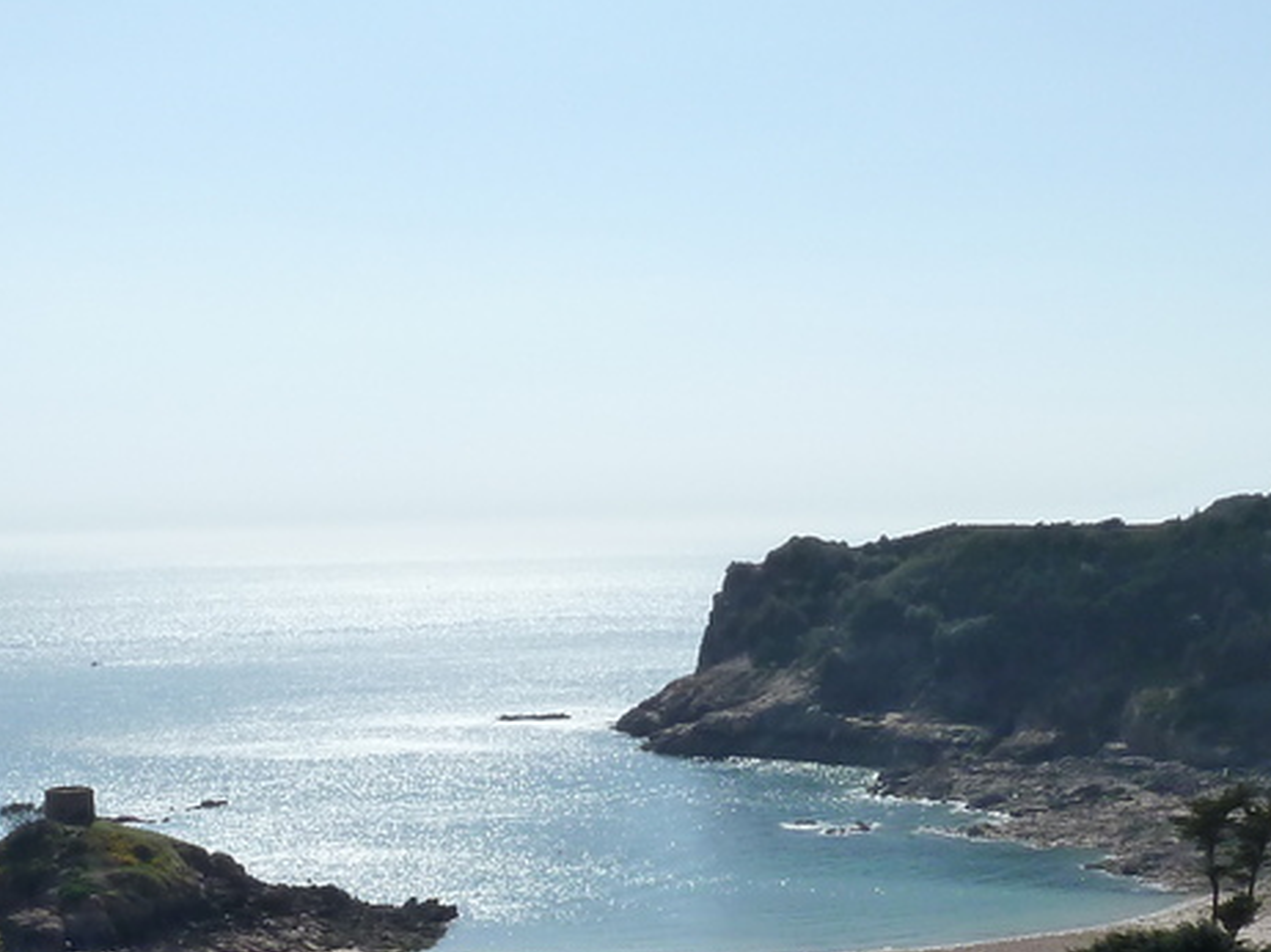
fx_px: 2385
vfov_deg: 22.0
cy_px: 883
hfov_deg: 29.7
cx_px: 448
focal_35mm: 65
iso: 125
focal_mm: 4.1
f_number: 5.6
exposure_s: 1/640
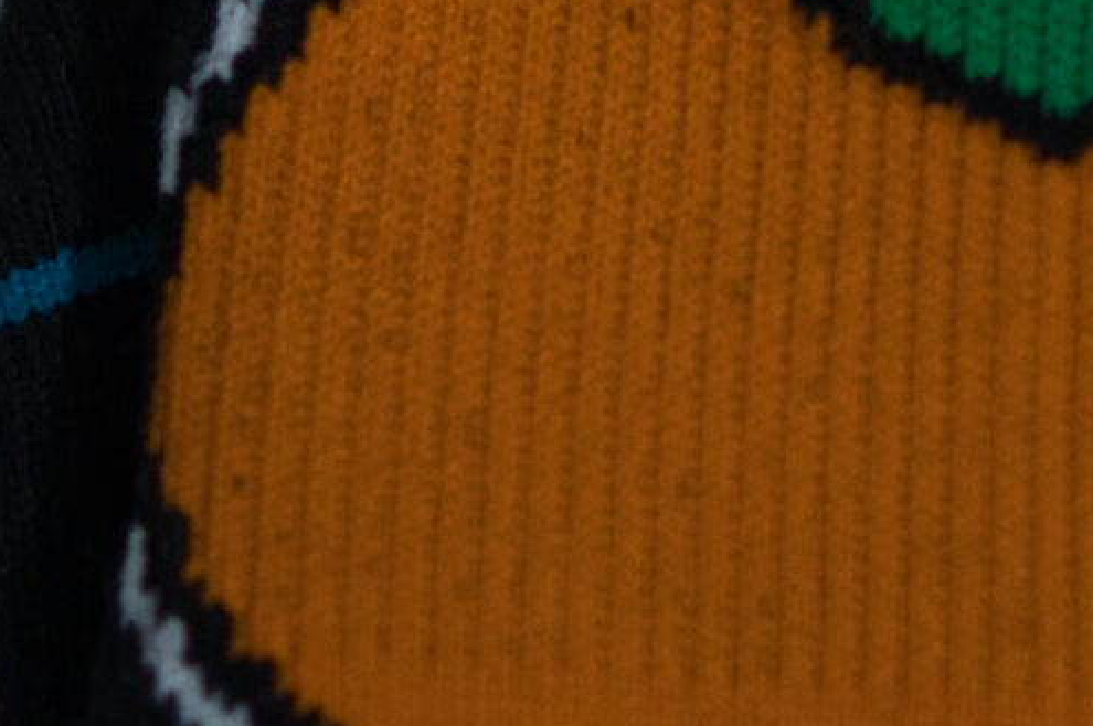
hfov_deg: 5.3
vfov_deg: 3.5
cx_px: 1225
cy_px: -180
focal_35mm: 388
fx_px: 11768
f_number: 1.8
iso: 800
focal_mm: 50
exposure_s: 1/200
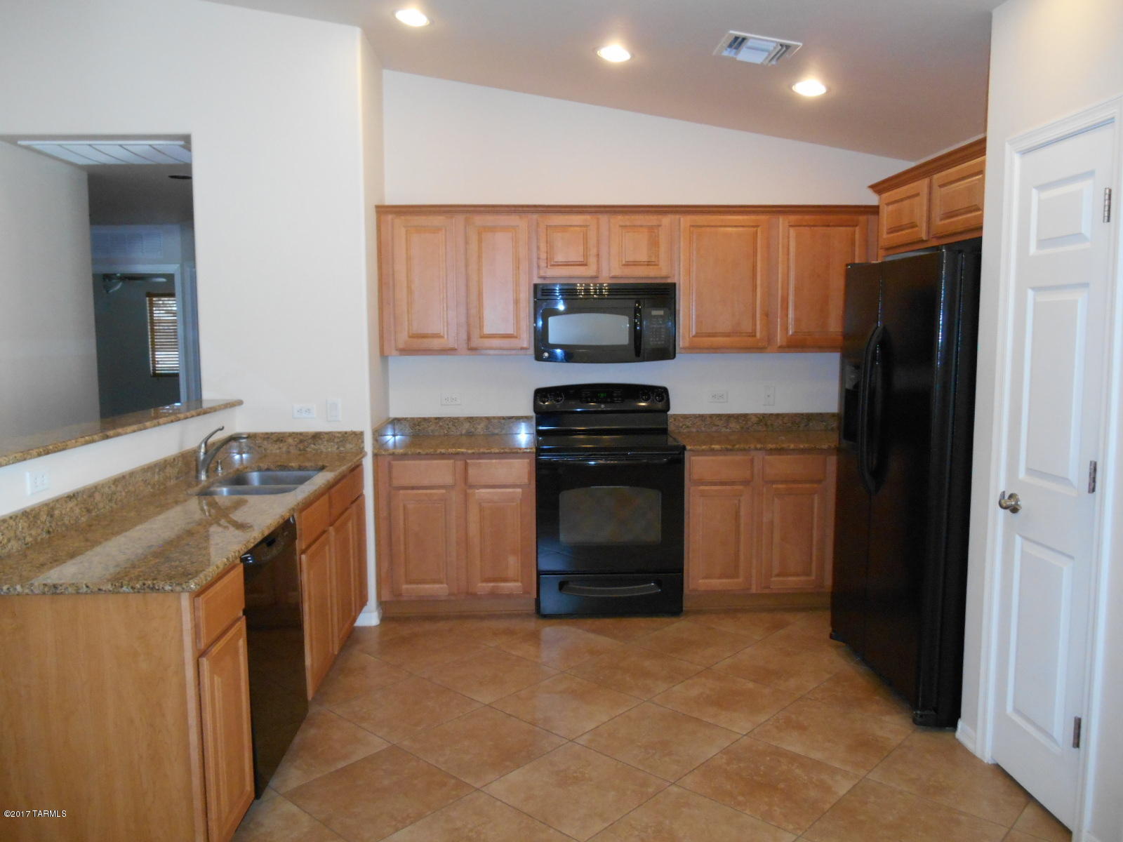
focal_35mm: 26
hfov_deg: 67.3
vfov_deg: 53.1
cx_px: 562
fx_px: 843
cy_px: 421
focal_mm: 4.7
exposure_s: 1/25
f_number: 3.4
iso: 400
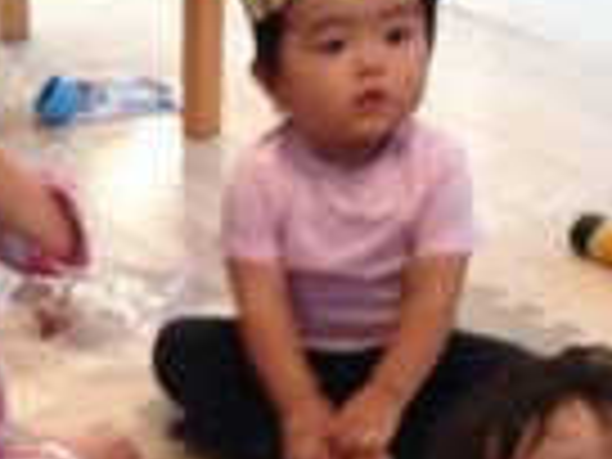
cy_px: 549
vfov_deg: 13.2
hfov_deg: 17.3
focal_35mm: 109
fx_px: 1927
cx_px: -99
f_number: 2.4
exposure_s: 1/20
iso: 400
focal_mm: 4.12
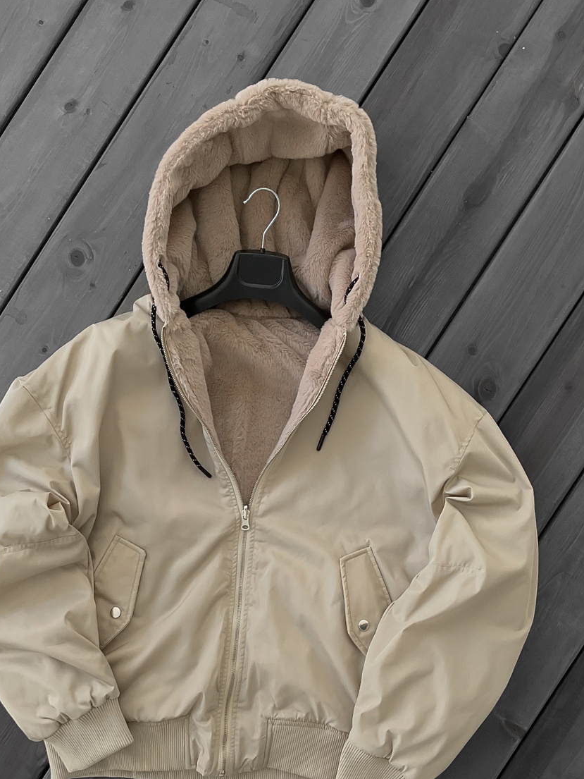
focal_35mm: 42
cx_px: 247
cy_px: 510
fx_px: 945
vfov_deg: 44.2
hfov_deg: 34.3
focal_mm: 3
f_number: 1.8
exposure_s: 1/120
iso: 16
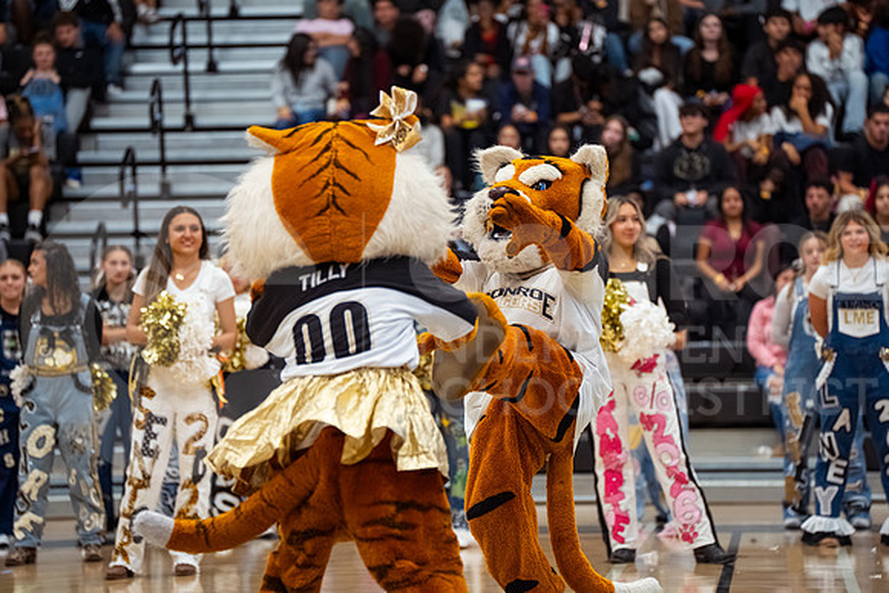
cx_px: 444
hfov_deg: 14.3
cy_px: 296
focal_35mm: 143
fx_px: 3532
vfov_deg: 9.6
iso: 3200
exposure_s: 1/1000
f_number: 3.2
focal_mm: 143
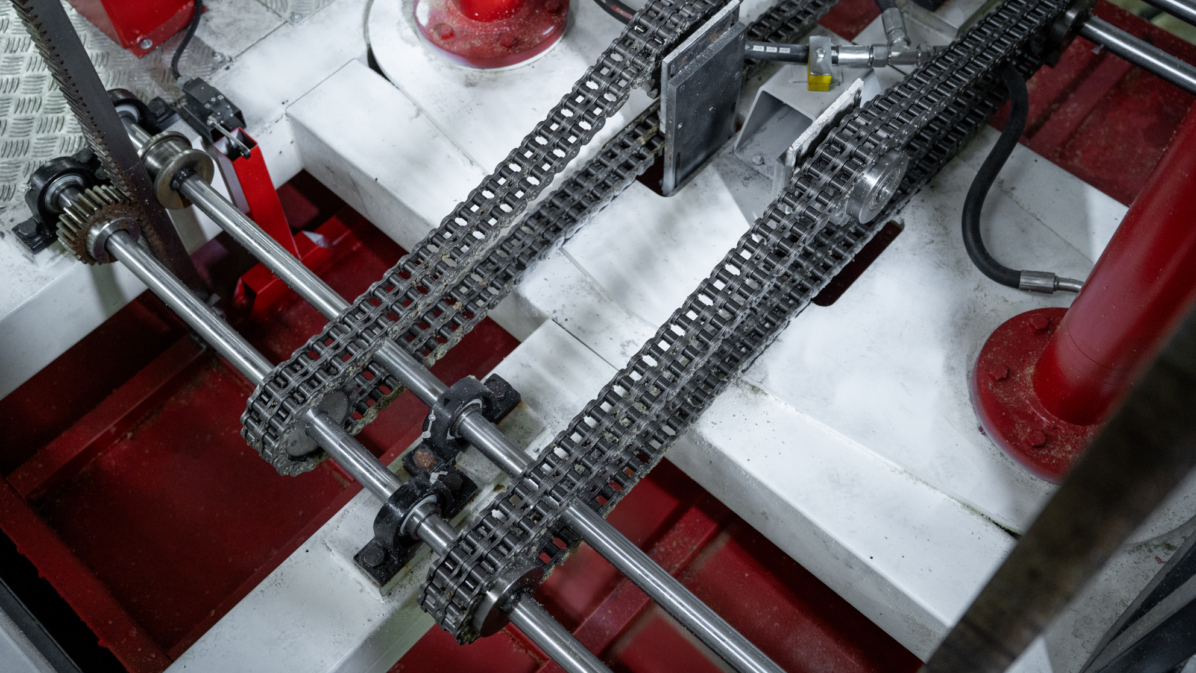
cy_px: 321
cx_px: 595
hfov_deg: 52.5
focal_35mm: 38
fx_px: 1212
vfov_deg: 31.0
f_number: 2.8
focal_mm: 36.2
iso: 2500
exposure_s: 1/100
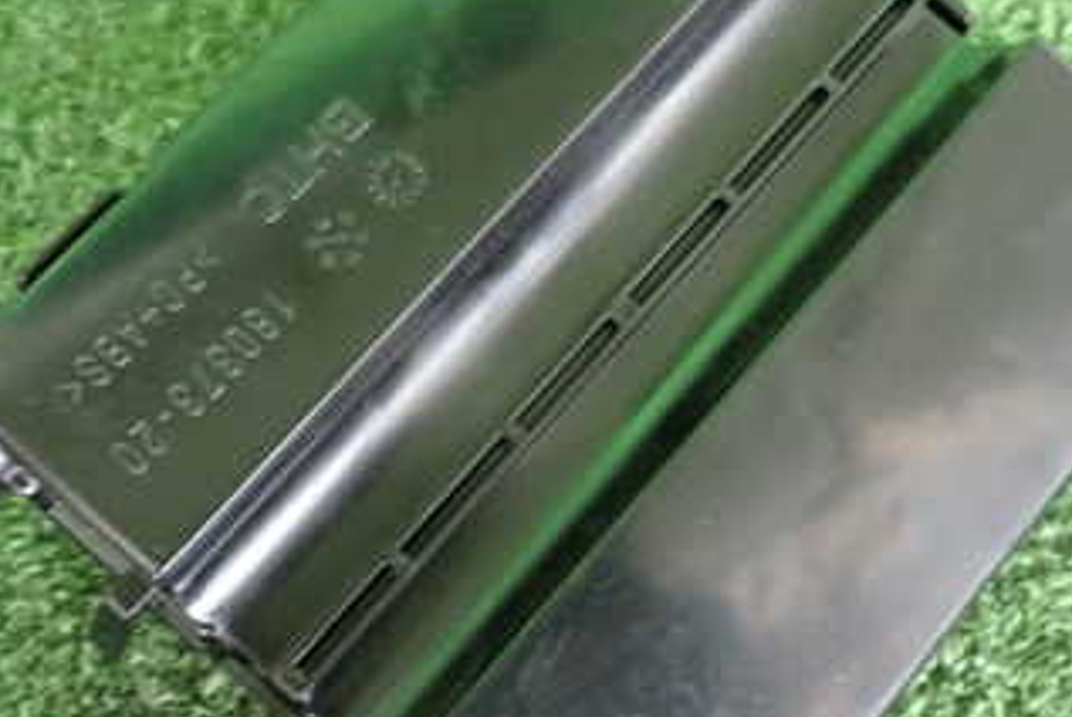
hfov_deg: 33.9
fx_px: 1758
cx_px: 599
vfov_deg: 23.0
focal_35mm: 59
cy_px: 392
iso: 400
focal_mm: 5.4
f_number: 2.3
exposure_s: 1/30
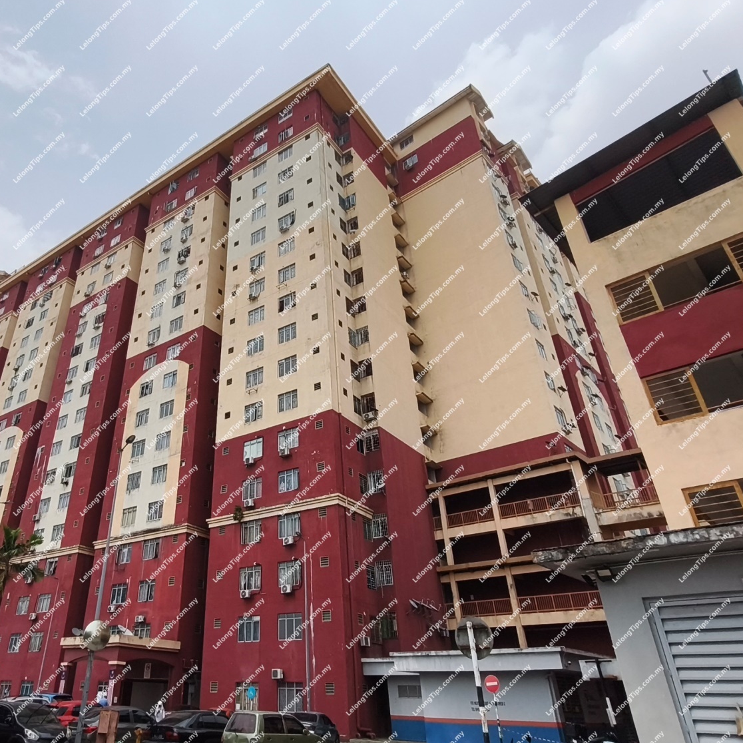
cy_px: 369
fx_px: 437
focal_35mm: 18
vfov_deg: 80.7
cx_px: 243
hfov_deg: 77.9
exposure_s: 1/4014
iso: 50
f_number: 2.2
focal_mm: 1.67
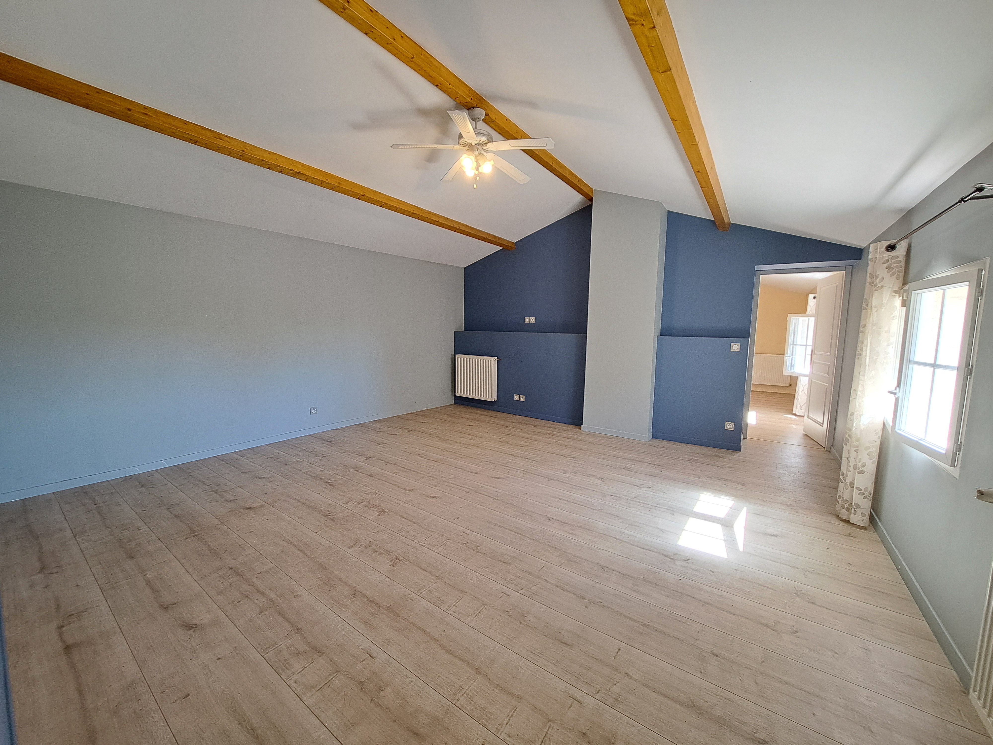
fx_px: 373
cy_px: 372
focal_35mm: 13
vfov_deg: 89.9
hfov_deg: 106.2
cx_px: 496
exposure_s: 1/50
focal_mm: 1.74
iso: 64
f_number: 2.2
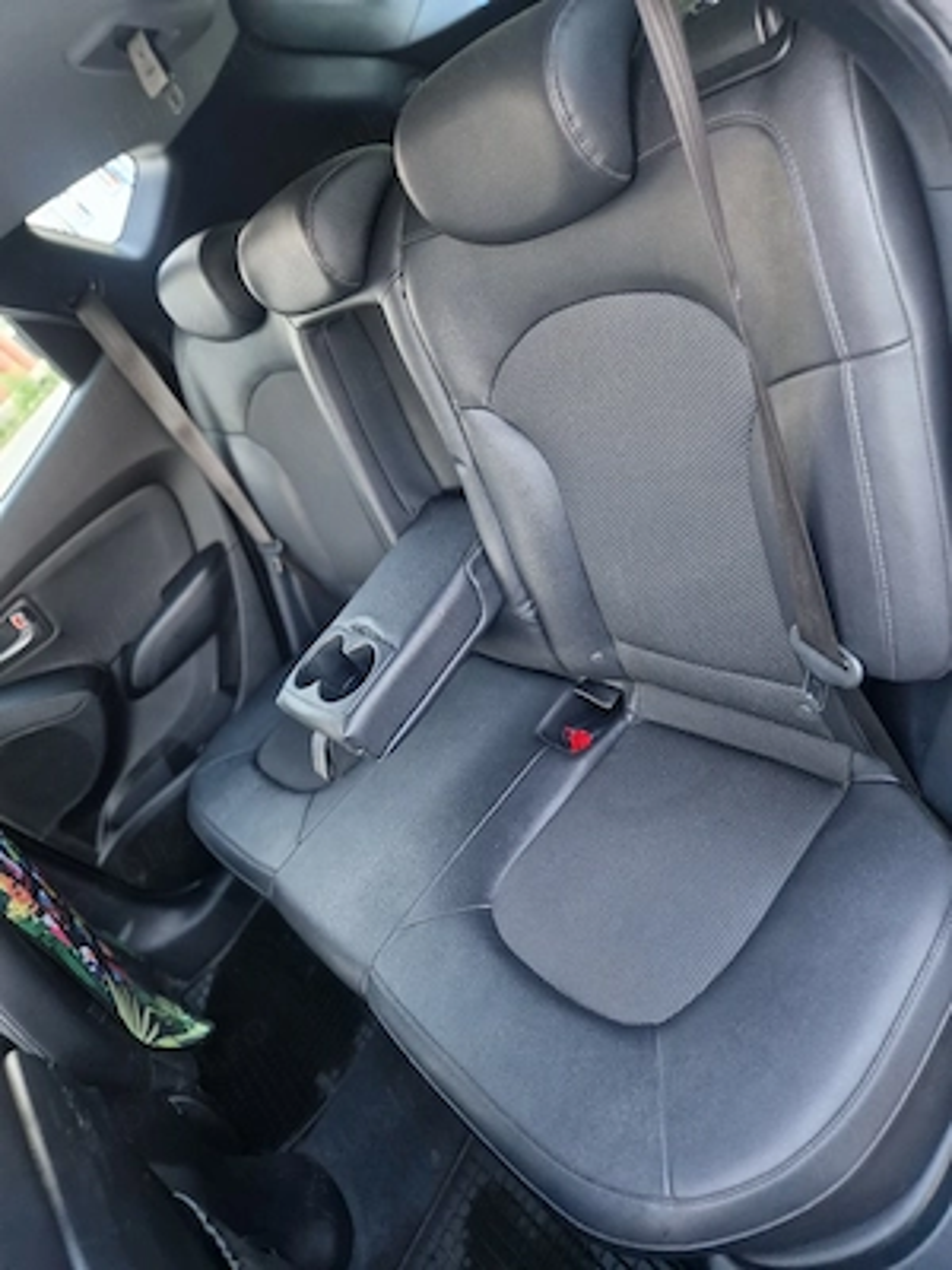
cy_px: 635
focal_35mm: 23
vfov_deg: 73.9
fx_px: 843
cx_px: 476
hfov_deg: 58.9
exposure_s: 1/20
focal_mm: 5.4
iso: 500
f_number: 1.8
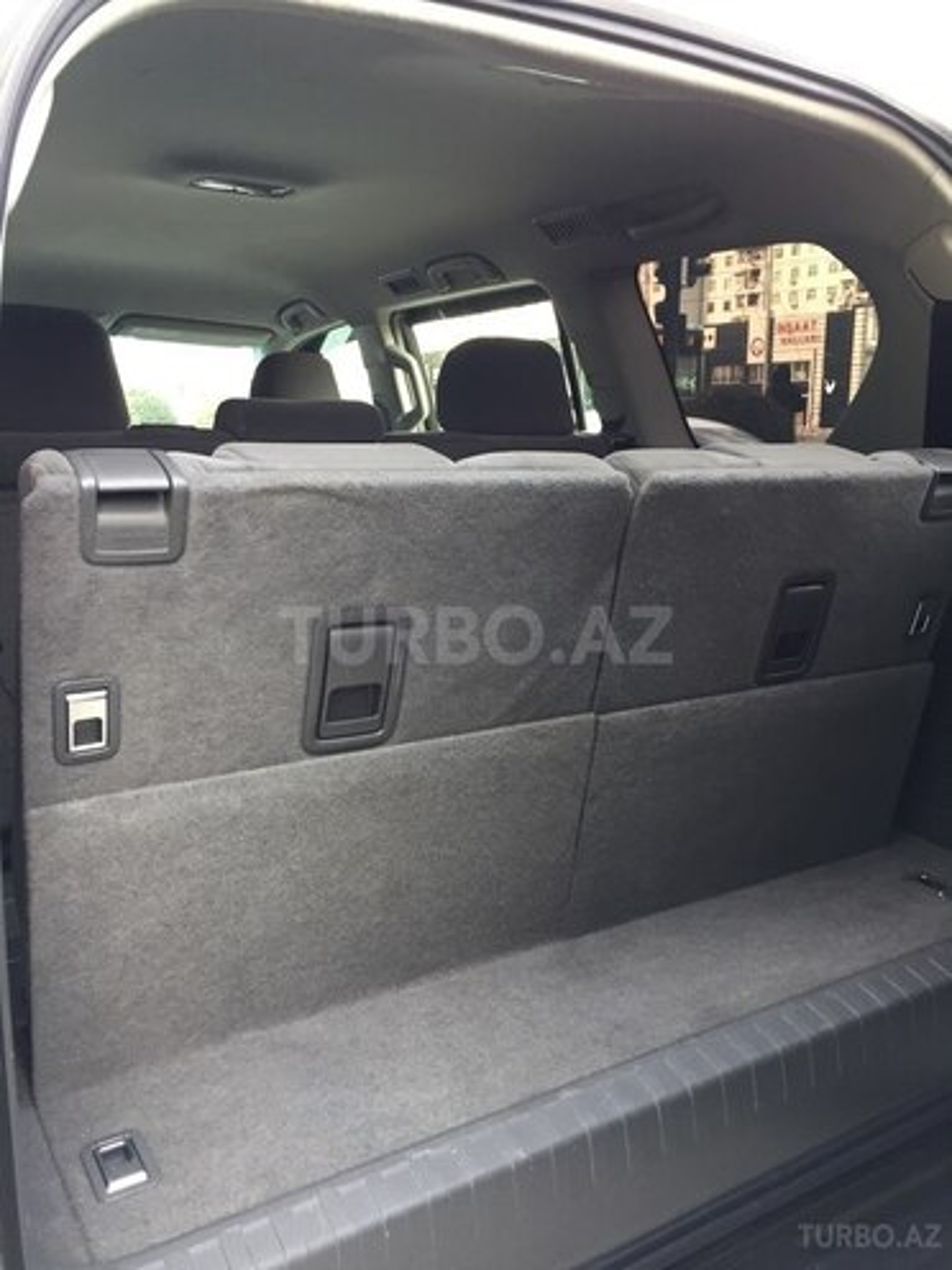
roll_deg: +0.1
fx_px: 1063
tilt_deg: -12.1
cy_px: 635
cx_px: 476
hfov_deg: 48.2
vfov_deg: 61.7
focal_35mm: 29
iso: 50
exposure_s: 1/33
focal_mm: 4.15
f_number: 2.2
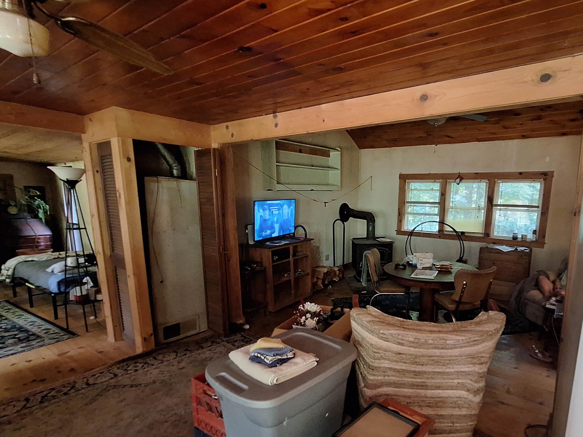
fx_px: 303
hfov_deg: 86.0
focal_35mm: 18
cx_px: 365
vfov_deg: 71.2
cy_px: 251
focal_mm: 1.74
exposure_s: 1/24
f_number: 2.2
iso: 400
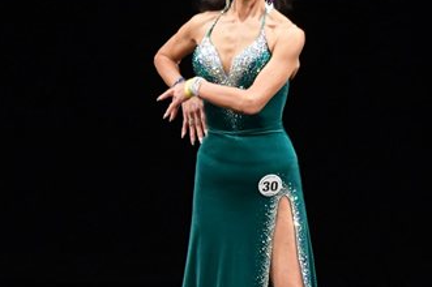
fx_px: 7576
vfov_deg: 2.2
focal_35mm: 632
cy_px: 172
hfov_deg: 3.3
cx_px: 228
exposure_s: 1/400
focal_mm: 180
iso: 3200
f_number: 5.6
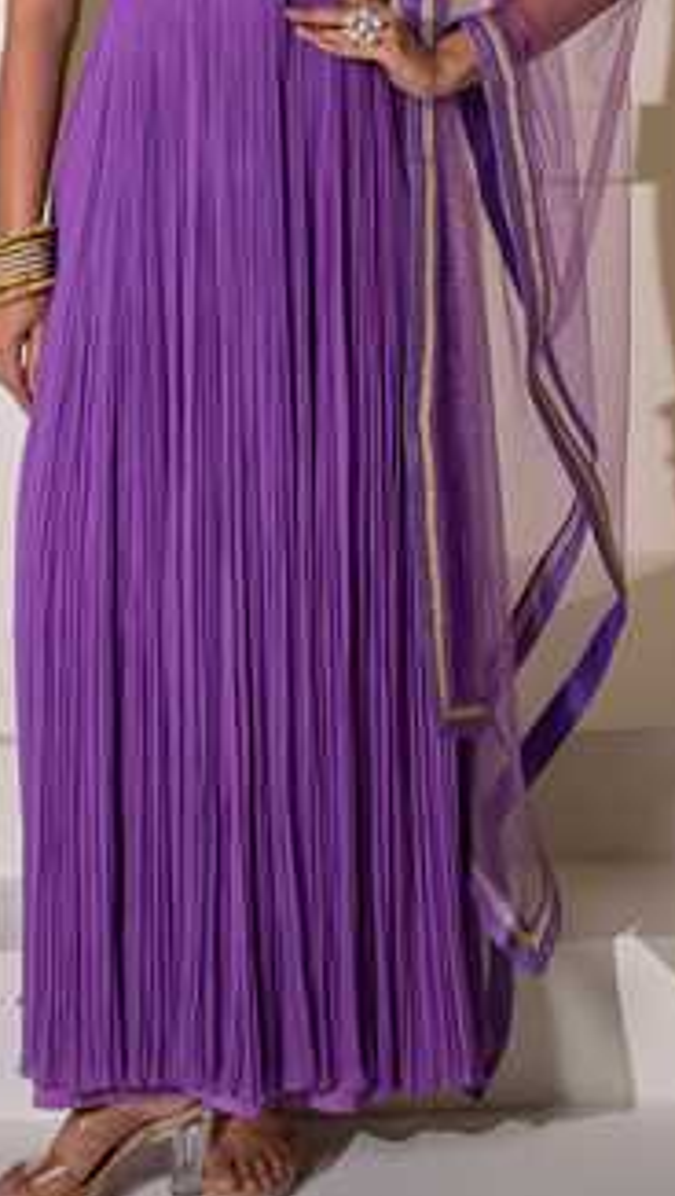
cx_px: 257
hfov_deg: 20.4
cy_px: 310
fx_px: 1872
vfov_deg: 34.7
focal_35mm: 59
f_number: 2.8
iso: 400
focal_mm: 35
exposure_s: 1/320
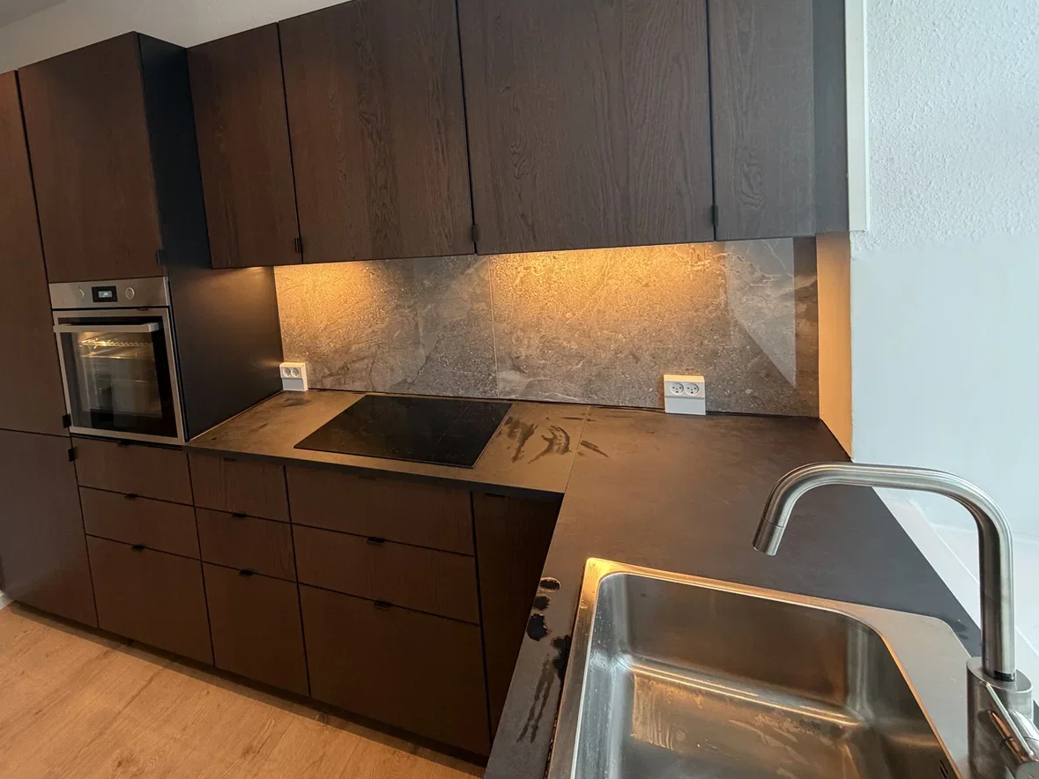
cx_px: 380
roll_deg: +5.1
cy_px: 275
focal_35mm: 19
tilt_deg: -5.0
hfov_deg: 82.8
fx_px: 570
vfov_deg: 67.2
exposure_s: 1/50
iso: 250
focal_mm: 2.22
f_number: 2.2
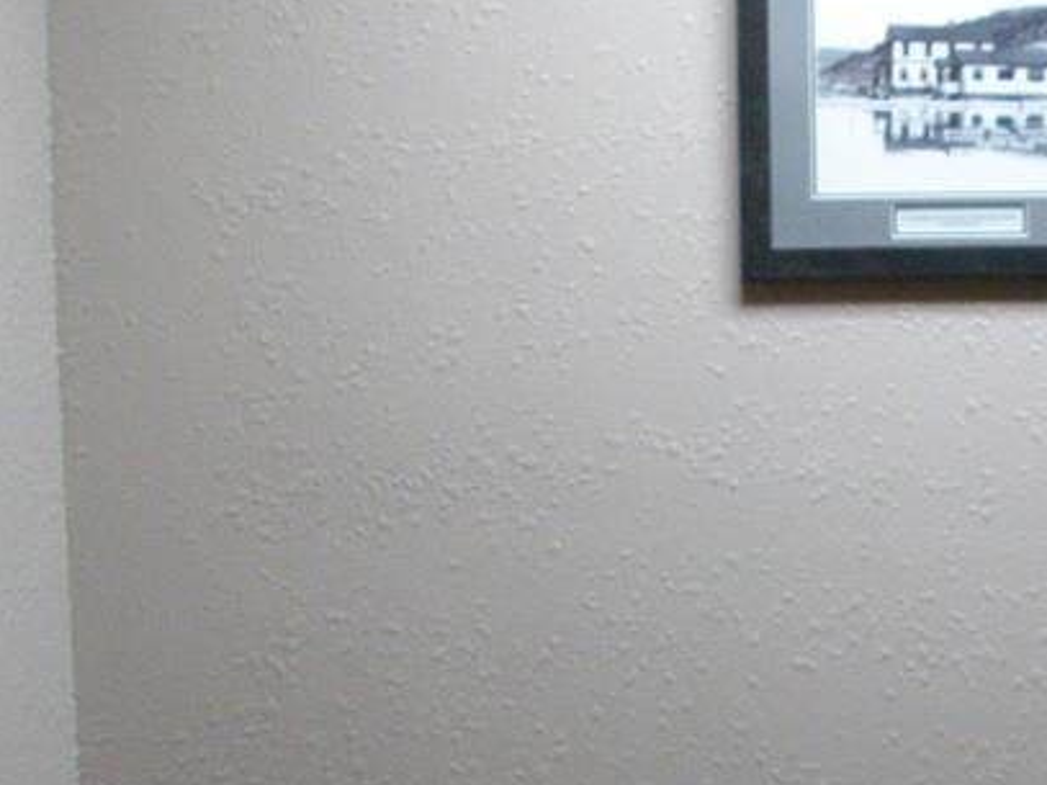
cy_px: 631
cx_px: 697
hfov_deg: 28.4
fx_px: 2056
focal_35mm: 68
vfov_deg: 21.3
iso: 236
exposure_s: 1/55.5
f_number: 2.8
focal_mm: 4.7
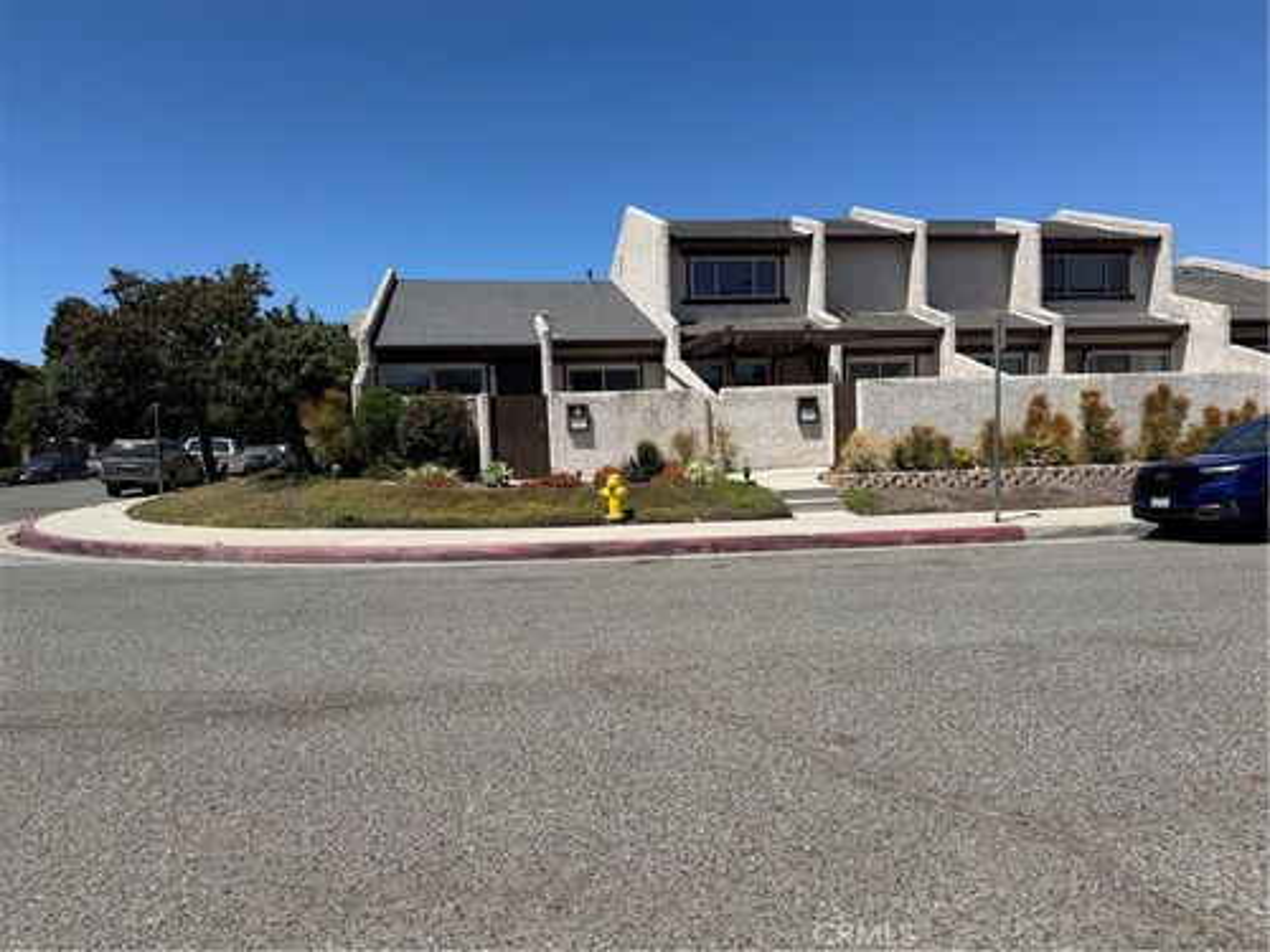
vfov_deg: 56.8
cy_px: 476
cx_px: 635
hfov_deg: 71.6
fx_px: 881
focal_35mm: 24
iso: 80
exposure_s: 1/5714
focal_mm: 6.76
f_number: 1.78
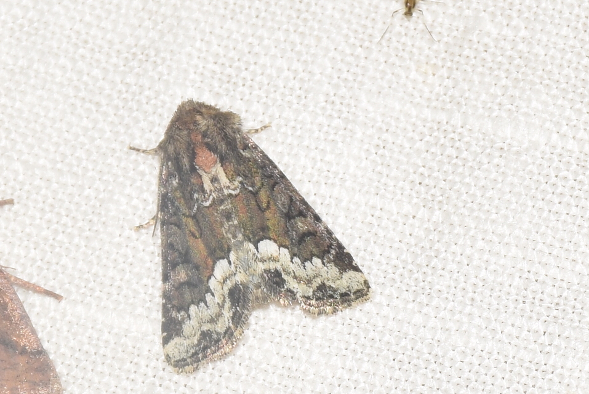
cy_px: 197
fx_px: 3439
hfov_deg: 9.8
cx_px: 294
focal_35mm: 210
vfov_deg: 6.6
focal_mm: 140
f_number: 11
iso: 125
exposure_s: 1/160
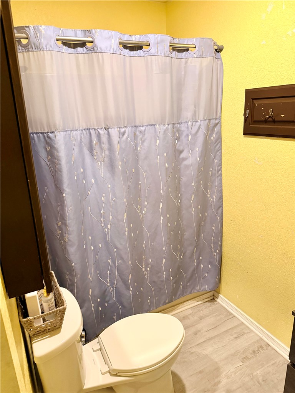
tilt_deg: -17.9
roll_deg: +2.2
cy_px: 196
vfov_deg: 71.6
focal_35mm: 24
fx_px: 273
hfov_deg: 56.8
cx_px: 148
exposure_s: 1/60
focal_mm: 6.76
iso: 500
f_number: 1.78
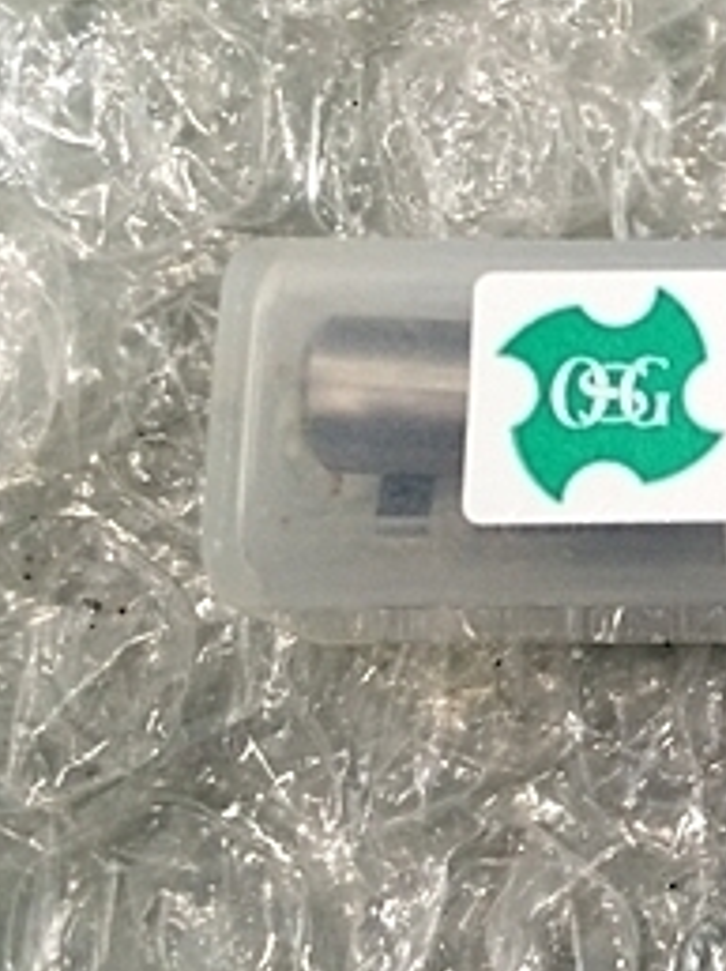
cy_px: 482
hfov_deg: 18.0
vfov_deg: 27.1
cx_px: 1121
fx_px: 2017
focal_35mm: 72
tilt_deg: -81.9
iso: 100
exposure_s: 1/30
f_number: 2.2
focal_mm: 4.15
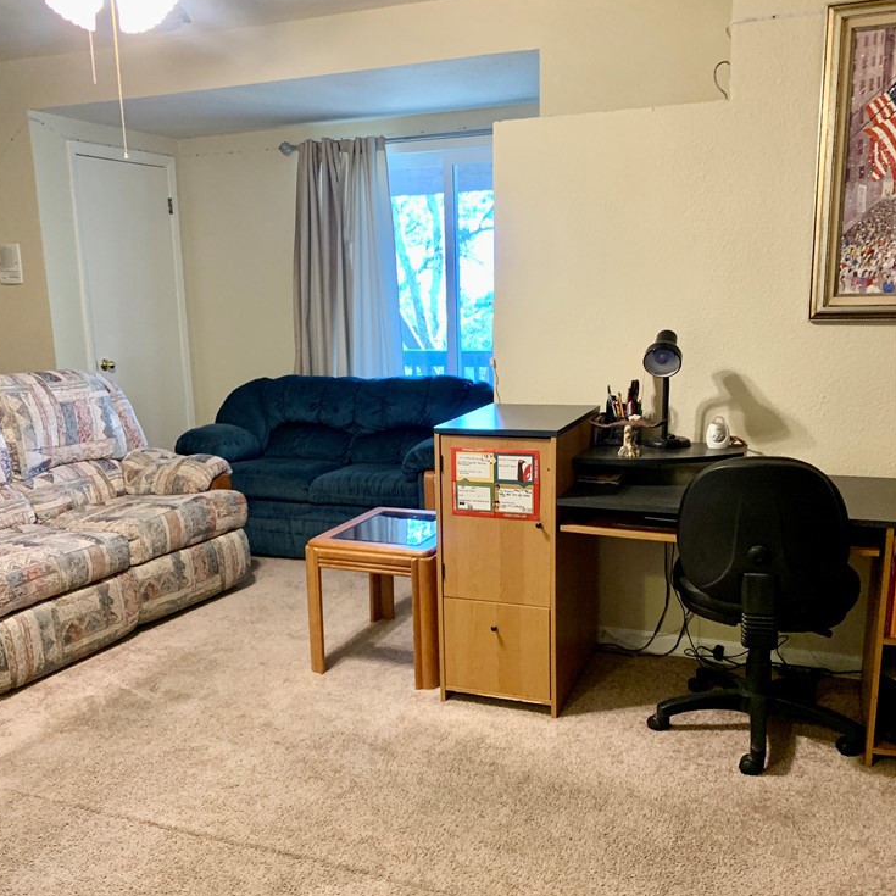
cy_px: 494
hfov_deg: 51.1
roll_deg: +1.4
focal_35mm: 32
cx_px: 430
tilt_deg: -12.9
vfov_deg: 51.0
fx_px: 937
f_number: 1.8
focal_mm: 4.25
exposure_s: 1/60
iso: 320
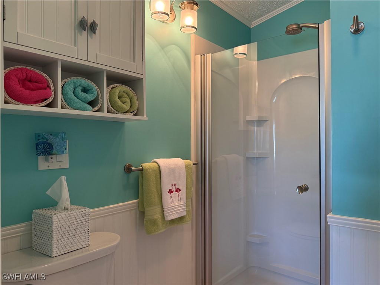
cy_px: 142
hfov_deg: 71.6
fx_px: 263
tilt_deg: +0.6
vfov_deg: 56.8
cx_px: 190
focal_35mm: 24
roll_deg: +0.4
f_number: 1.78
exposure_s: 1/140
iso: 160
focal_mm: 6.76
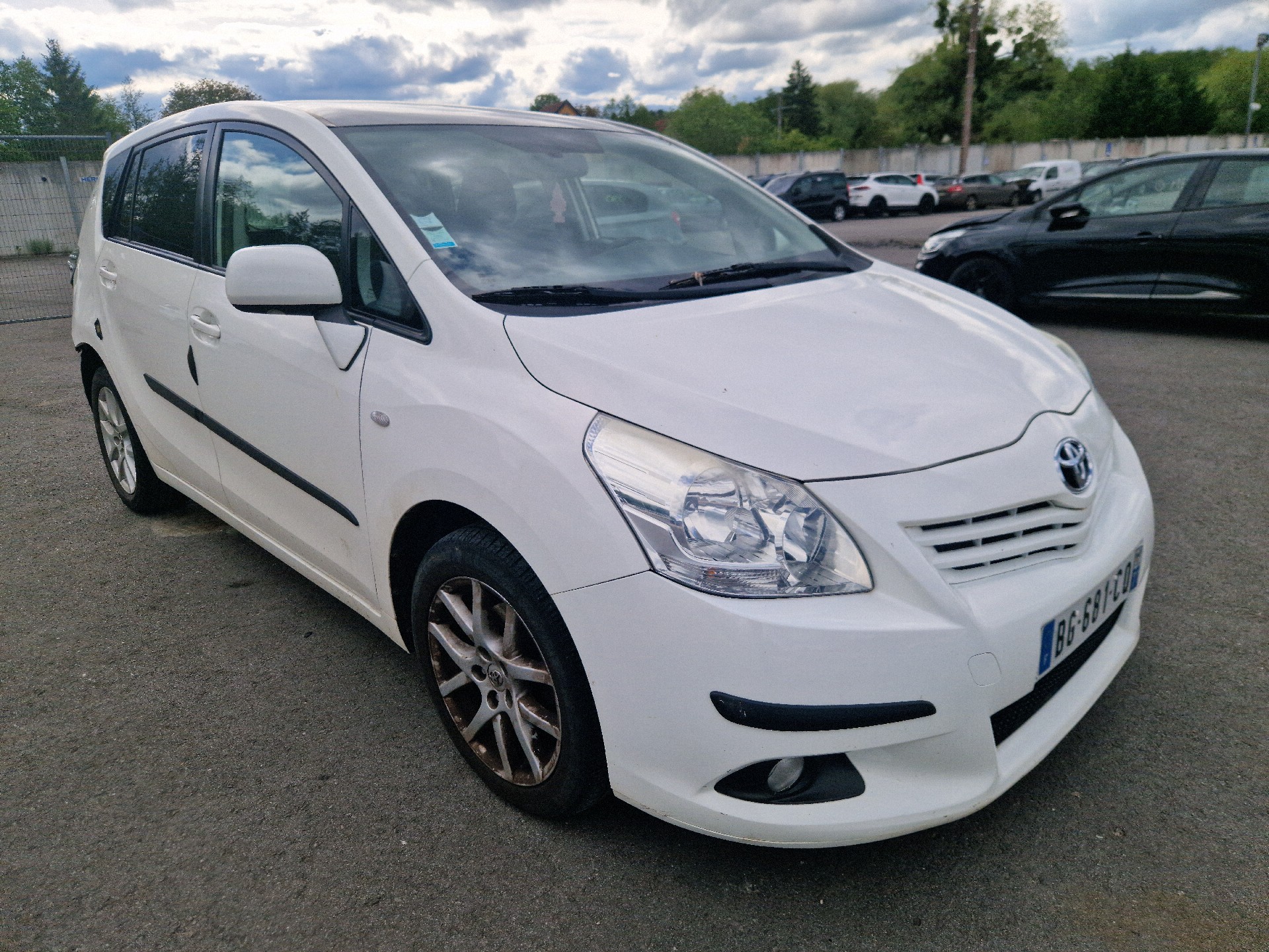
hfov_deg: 73.9
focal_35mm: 23
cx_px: 634
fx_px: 843
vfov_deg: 58.9
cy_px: 476
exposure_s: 1/2500
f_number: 1.8
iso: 50
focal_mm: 5.4
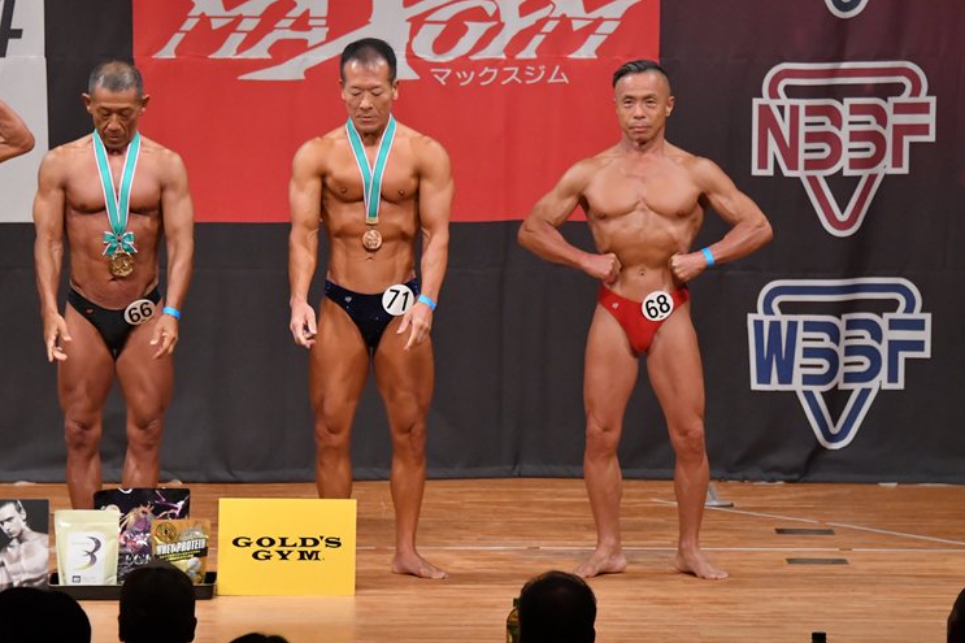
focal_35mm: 266
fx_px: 7128
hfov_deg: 7.7
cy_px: 327
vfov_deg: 5.2
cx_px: 485
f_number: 5.6
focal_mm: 170
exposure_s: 1/400
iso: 7200
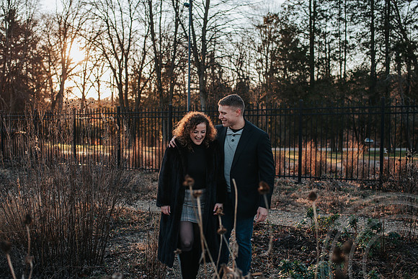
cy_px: 133
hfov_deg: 50.2
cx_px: 199
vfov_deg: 34.7
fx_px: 446
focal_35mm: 38
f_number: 2.8
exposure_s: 1/500
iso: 180
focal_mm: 35
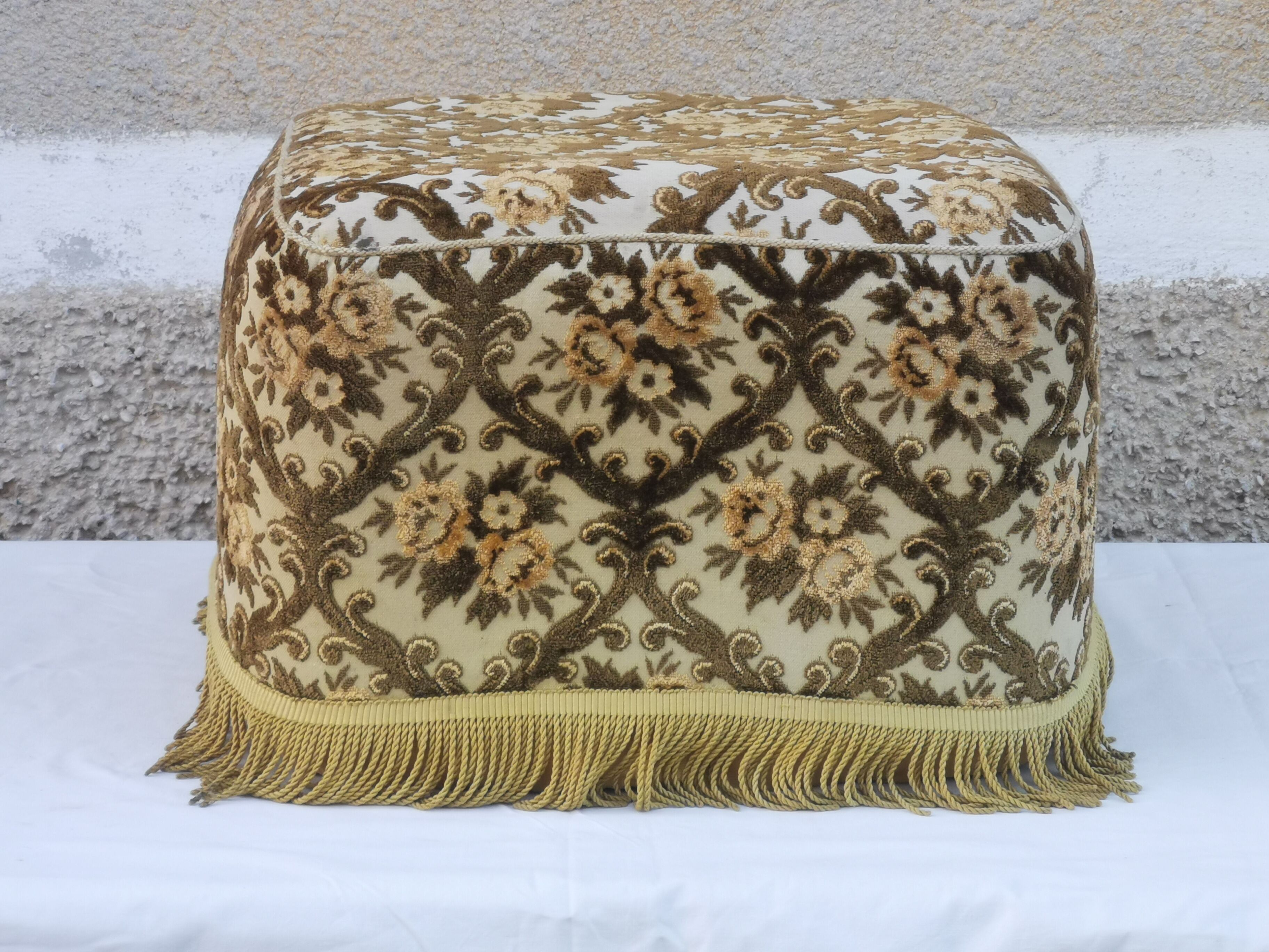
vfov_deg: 14.1
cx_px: 634
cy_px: 476
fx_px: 3849
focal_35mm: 105
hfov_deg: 18.7
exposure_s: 1/60
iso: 80
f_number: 2.4
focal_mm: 7.48
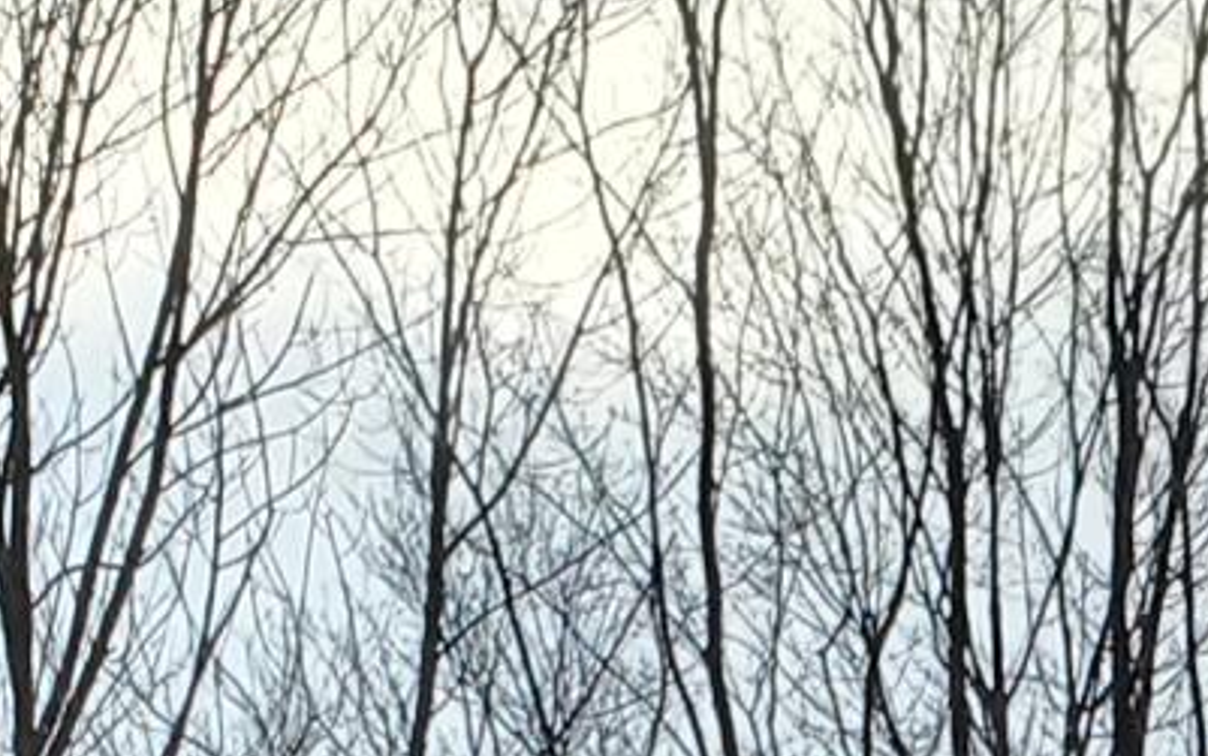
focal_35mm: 206
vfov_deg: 5.5
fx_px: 6785
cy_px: 3015
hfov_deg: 9.6
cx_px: 2202
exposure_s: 1/1102
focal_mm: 4.3
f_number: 2.4
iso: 50
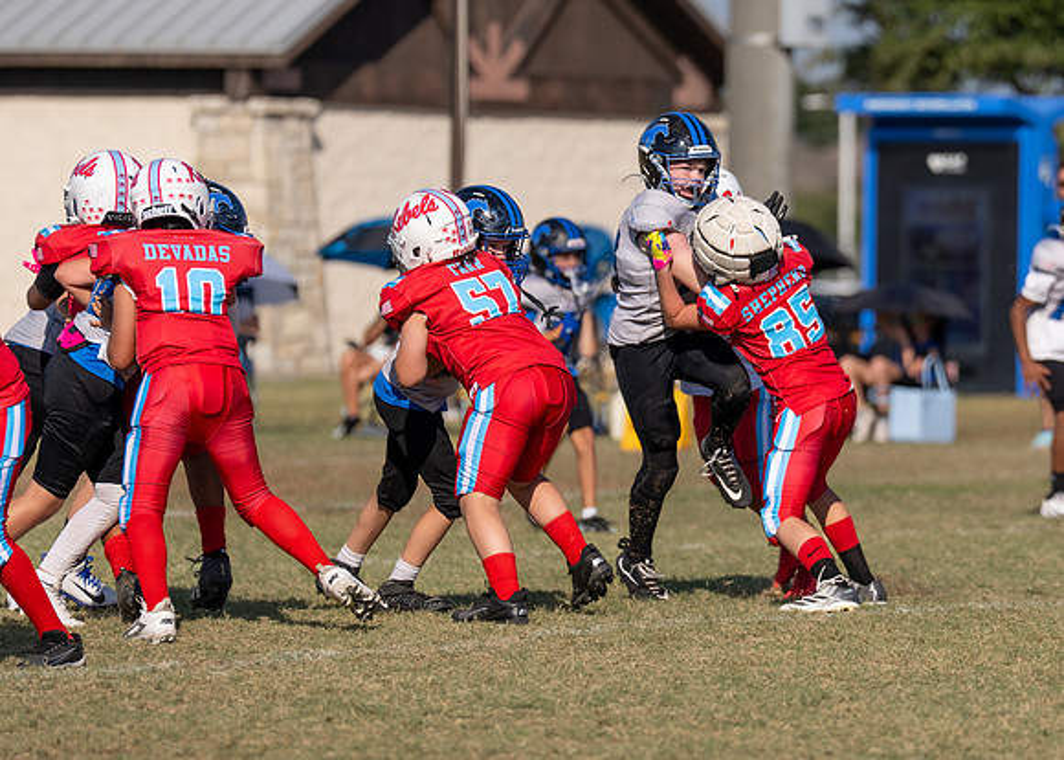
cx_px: 710
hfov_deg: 6.2
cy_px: 371
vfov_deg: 4.4
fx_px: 9881
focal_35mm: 327
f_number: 3.2
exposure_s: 1/3200
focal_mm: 200
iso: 100
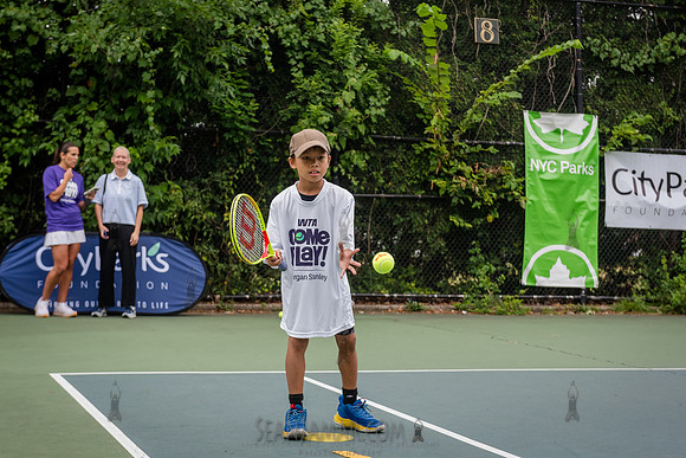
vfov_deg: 19.3
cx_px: 329
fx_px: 1346
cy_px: 228
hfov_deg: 28.6
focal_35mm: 71
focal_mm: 66
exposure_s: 1/1000
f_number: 5
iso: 1000
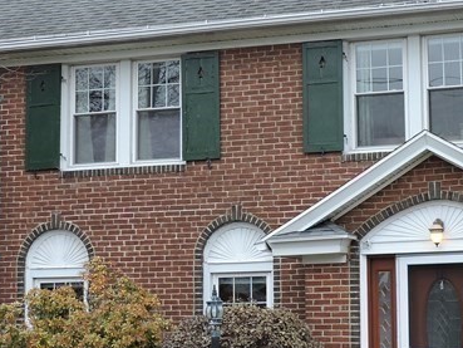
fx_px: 1485
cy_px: 141
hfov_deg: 17.7
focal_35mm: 111
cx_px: 292
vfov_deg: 13.3
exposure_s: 1/160
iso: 100
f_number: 3.3
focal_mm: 7.1
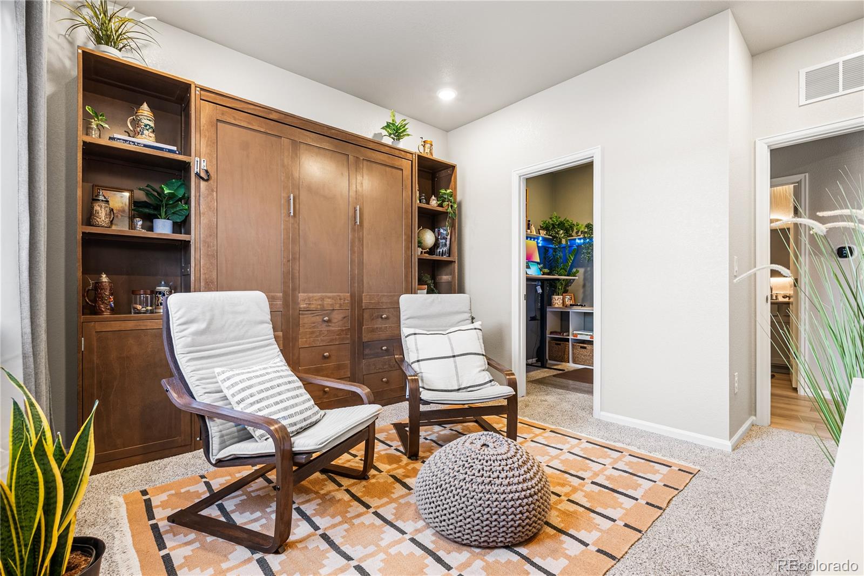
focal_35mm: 16
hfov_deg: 95.0
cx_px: 432
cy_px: 288
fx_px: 396
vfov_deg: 72.1
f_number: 8
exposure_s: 1/1.67
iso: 200
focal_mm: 16.5
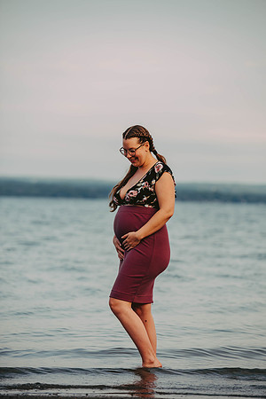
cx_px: 133
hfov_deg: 8.9
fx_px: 1718
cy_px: 200
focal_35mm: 155
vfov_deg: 13.2
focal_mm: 155
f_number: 3.5
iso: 250
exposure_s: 1/1000
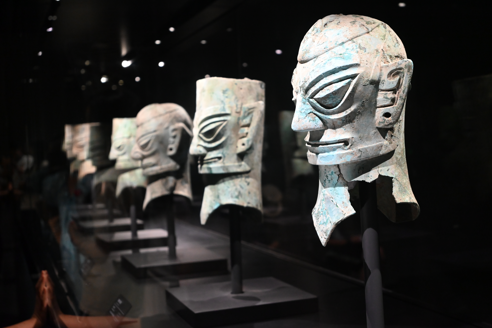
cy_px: 164
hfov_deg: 39.6
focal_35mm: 50
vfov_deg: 27.0
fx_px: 684
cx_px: 246
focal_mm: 50
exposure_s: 1/60
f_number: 6.3
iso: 3600
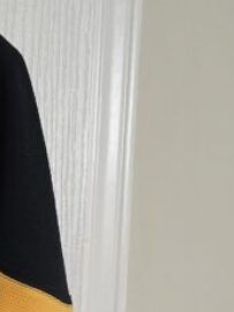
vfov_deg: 17.0
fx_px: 920
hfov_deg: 12.7
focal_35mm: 102
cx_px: -237
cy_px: 499
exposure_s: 1/60
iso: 1000
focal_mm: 6.3
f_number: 1.7
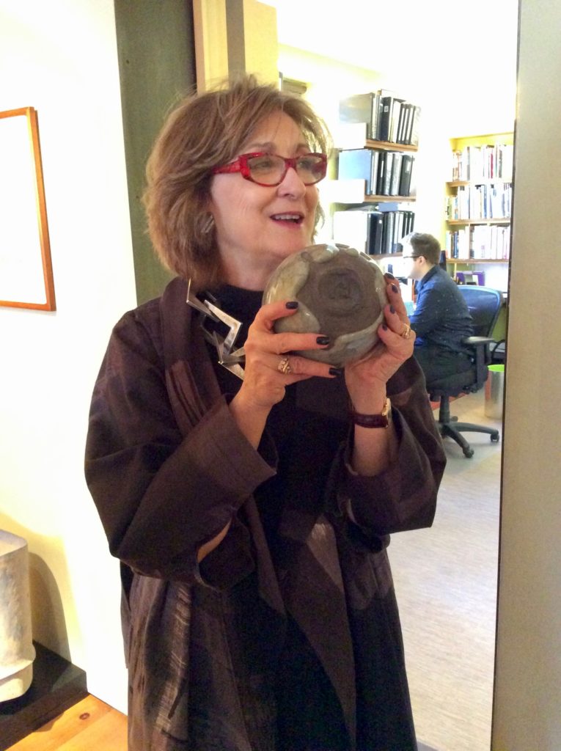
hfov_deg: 44.1
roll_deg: +2.3
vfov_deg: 56.9
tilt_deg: -12.1
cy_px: 376
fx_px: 693
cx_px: 280
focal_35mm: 32
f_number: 2.4
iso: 500
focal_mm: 3.3
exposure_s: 1/15
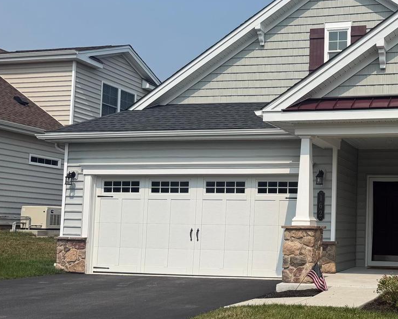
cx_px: 385
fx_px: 542
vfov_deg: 32.7
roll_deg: -0.6
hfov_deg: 36.8
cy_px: 191
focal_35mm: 46
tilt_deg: +4.3
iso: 80
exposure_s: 1/7353
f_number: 1.78
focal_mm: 6.76
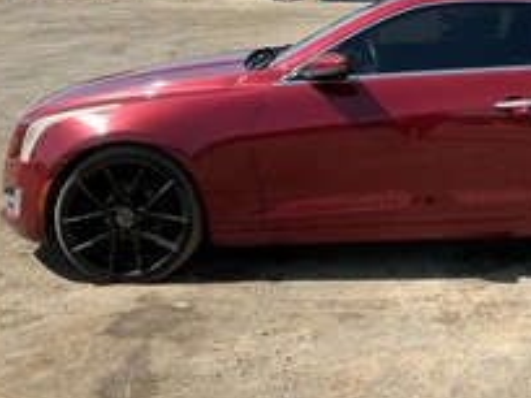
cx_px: 484
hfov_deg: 33.0
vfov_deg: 25.5
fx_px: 844
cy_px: 18
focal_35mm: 55
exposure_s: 1/1377
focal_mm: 3
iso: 25
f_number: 1.8
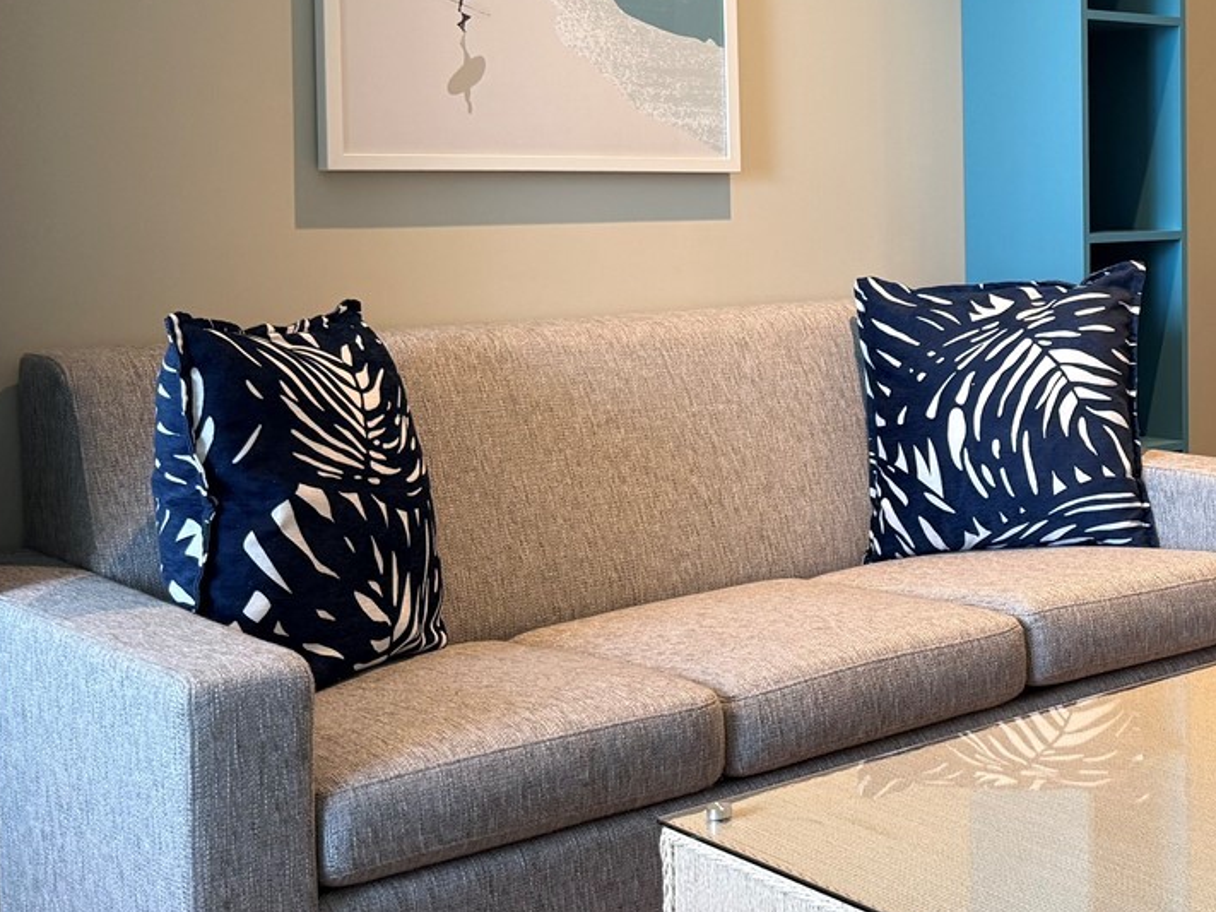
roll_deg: +0.3
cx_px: 1192
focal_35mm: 54
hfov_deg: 32.9
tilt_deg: -1.7
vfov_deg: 26.8
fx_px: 1897
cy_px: 264
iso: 200
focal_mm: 6.76
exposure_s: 1/120
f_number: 1.78
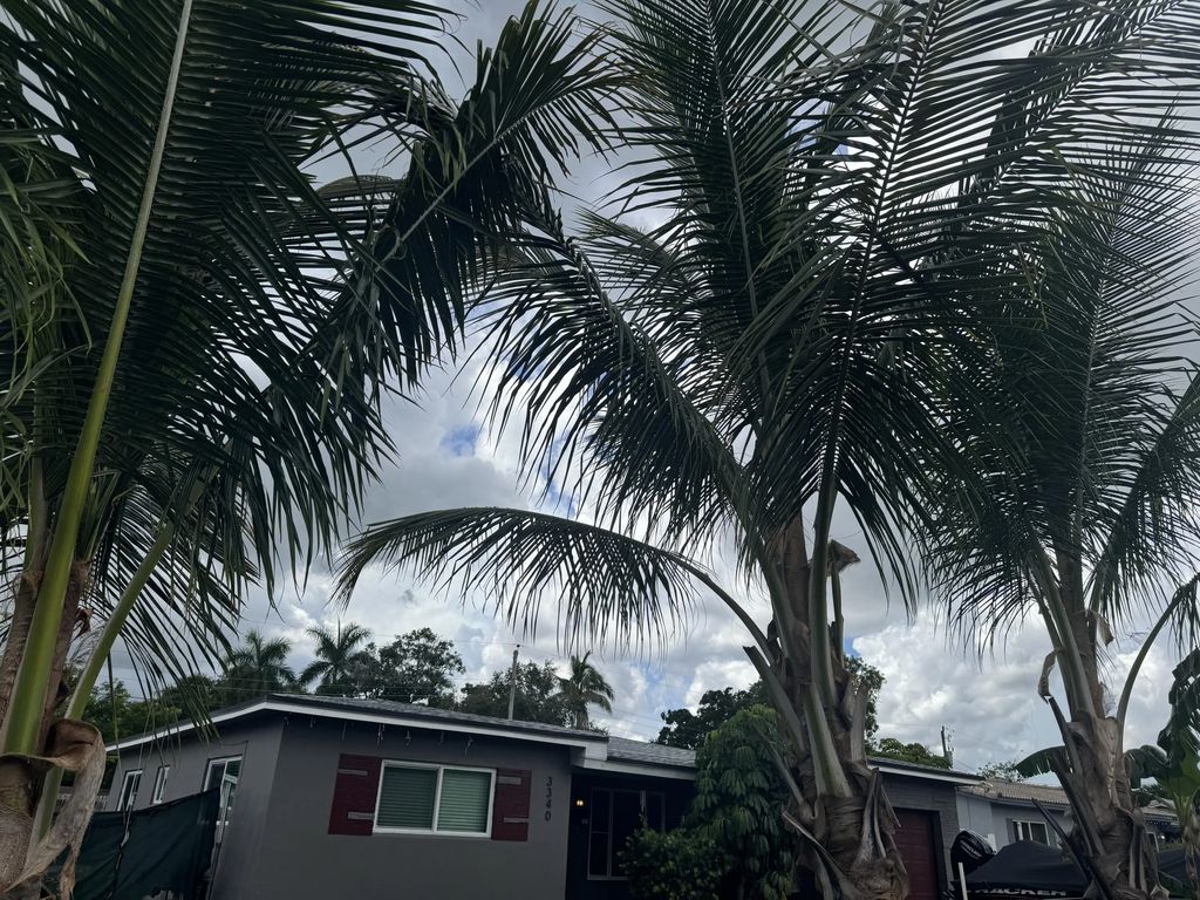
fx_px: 832
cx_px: 600
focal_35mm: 24
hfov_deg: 71.6
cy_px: 450
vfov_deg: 56.8
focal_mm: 6.76
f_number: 1.78
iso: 80
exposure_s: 1/5348
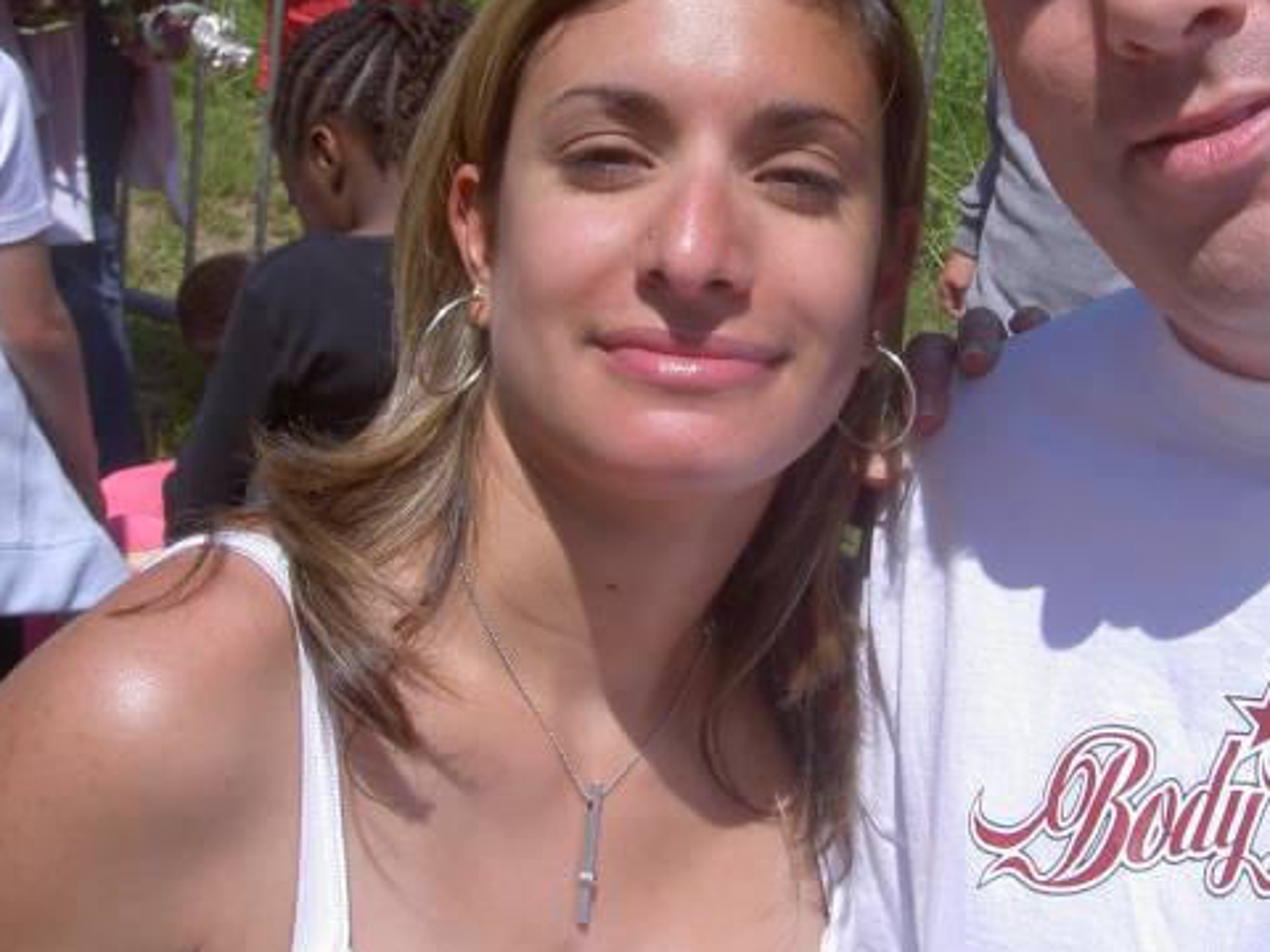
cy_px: 193
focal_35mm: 65
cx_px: 796
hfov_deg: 29.7
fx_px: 2385
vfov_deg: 22.3
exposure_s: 1/640
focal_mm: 8
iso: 100
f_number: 4.7
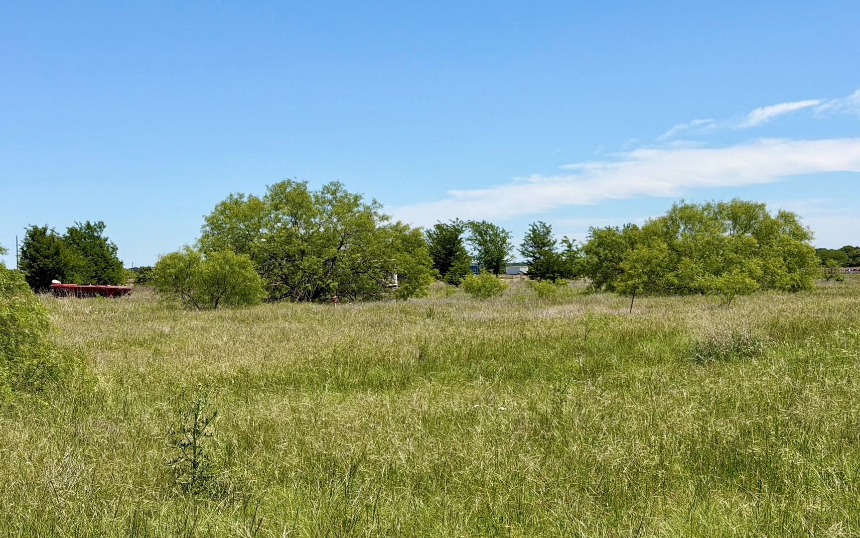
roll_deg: +1.4
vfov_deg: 22.7
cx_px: 458
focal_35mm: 57
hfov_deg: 35.7
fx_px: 1336
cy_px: 253
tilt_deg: +0.1
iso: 64
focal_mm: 6.76
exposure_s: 1/6536
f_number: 1.78
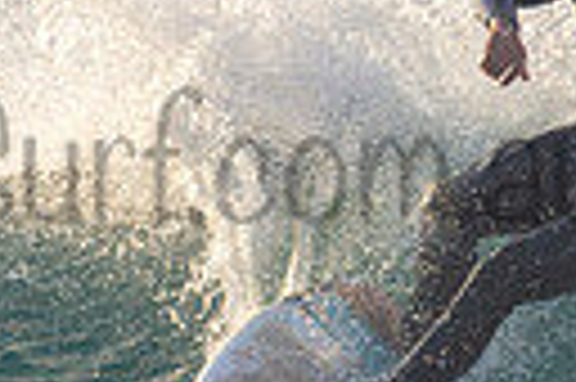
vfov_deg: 0.4
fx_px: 54219
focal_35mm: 3393
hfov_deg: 0.6
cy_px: 119
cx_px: 135
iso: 450
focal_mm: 500
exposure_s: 1/1250
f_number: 5.6
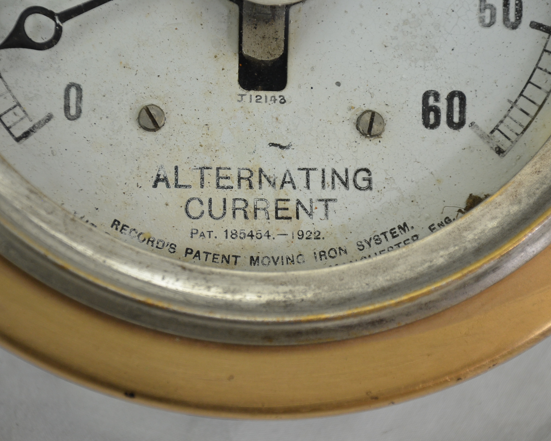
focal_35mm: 230
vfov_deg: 6.7
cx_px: 266
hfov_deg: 8.4
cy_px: 221
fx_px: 3744
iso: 800
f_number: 5.6
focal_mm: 135
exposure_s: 1/250
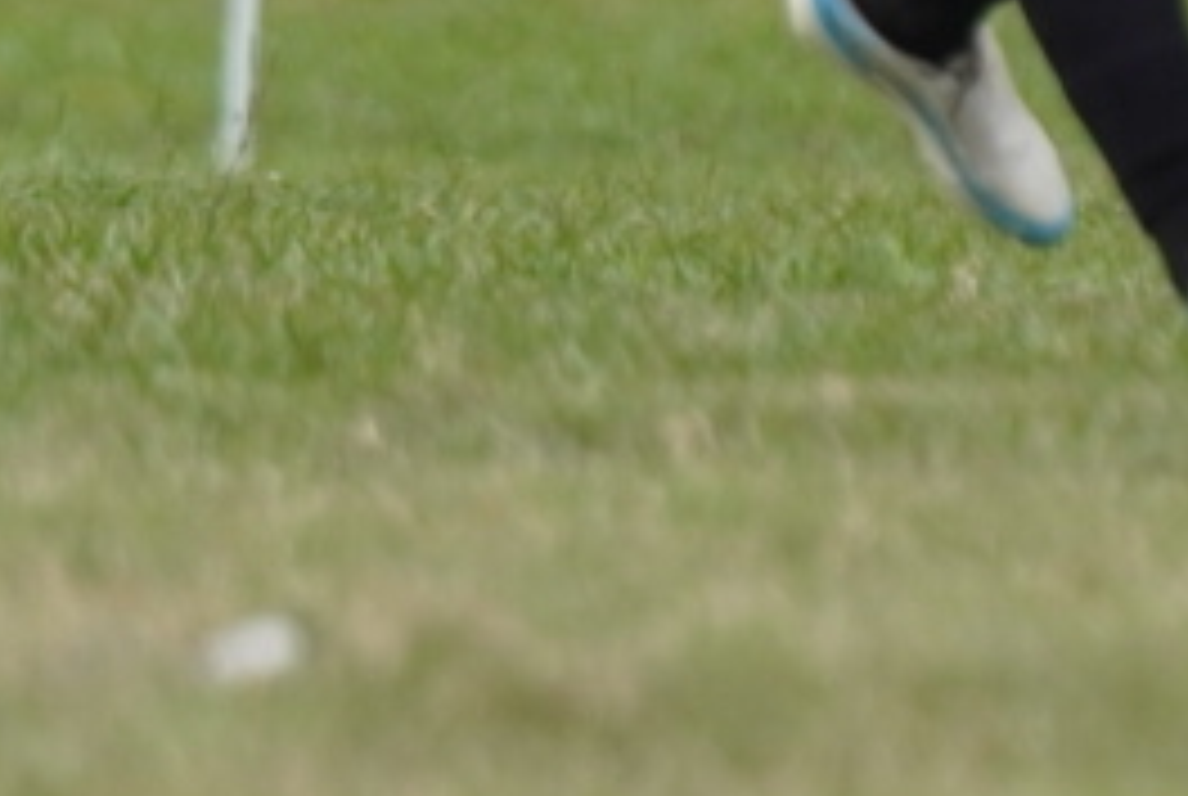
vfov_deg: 0.8
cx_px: 801
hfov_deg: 1.1
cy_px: -531
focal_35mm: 1835
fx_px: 60656
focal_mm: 200
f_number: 4
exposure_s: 1/2000
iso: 250
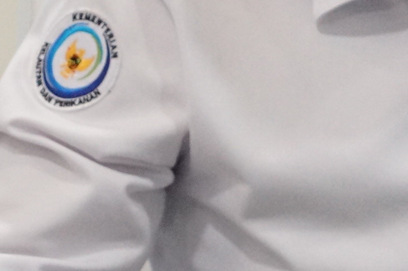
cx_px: 453
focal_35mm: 588
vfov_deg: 2.3
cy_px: -1
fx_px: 6658
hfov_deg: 3.5
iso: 6400
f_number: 6.3
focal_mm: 144
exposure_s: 1/250
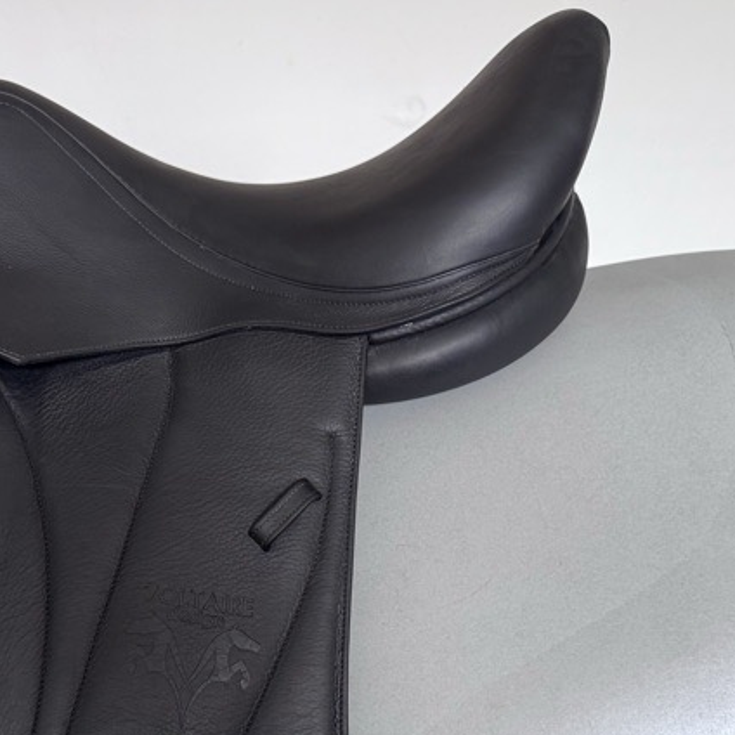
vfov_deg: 36.5
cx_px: 196
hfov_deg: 36.8
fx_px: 1081
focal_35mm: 45
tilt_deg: -19.9
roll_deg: +0.8
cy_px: 568
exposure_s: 1/121
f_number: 1.78
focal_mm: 6.76
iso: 160
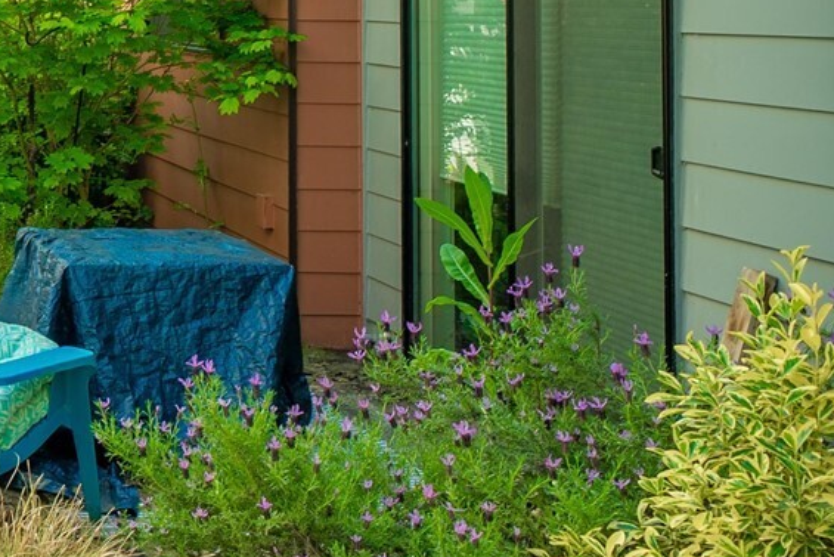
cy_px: 65
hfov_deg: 27.5
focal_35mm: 60
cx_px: -269
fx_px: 1390
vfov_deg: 22.1
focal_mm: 20
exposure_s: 1/50
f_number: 7.1
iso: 80
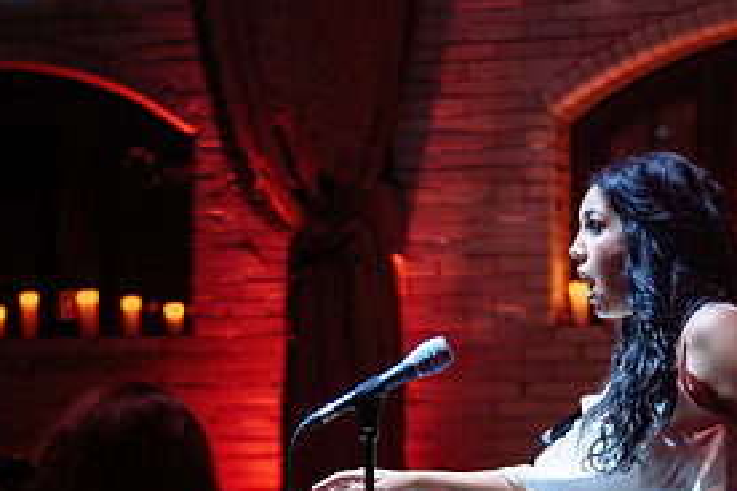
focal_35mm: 147
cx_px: 232
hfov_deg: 13.9
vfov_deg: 9.3
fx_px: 3009
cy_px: 492
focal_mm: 70
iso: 2000
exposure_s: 1/125
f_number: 2.8
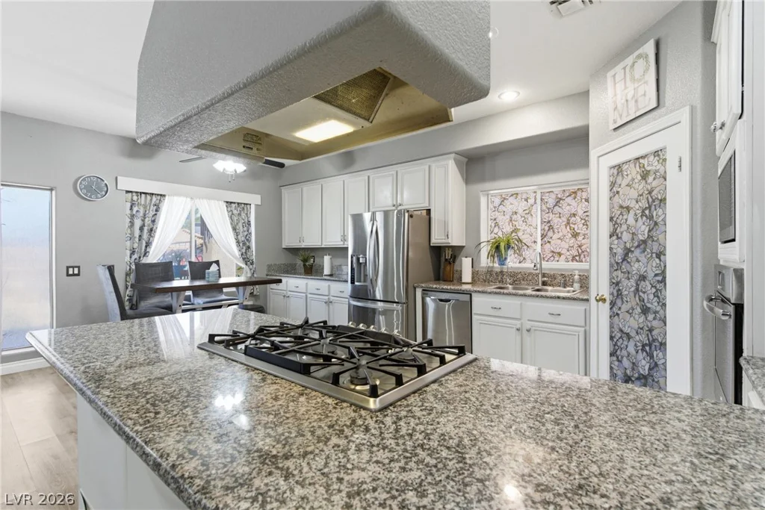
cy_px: 255
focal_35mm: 16
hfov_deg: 96.7
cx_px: 382
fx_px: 340
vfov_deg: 73.8
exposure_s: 1/50
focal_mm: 16
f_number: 8
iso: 1250
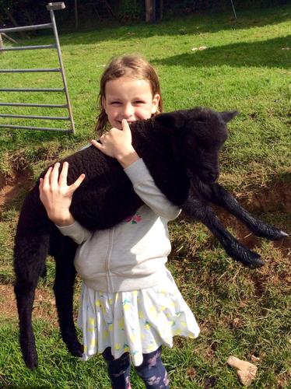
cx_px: 146
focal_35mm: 32
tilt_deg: -22.7
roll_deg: -1.7
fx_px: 359
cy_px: 194
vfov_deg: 56.9
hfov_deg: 44.1
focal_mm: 3.3
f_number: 2.4
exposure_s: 1/1431
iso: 32
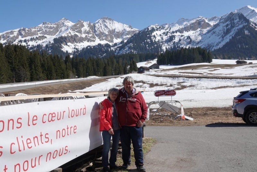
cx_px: 128
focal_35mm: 37
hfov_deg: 51.9
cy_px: 86
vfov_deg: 36.0
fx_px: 264
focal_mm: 13.7
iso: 100
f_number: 8
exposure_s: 1/320
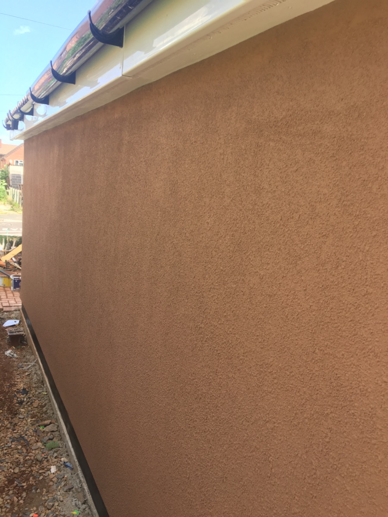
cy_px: 258
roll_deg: -5.1
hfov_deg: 48.2
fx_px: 433
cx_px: 194
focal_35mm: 29
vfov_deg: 61.7
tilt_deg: -8.1
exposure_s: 1/169
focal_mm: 4.15
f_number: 2.2
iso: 25
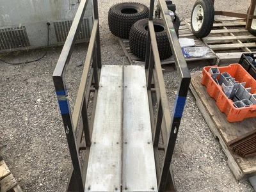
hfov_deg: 58.4
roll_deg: +2.1
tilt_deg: -41.6
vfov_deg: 45.4
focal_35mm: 31
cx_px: 128
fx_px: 229
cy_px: 96
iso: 40
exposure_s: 1/120
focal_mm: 3.3
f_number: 2.4
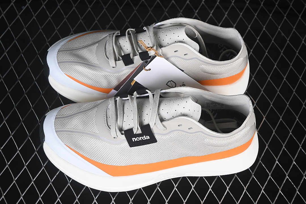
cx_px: 153
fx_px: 637
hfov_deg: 27.0
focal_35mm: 75
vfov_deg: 18.2
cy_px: 102
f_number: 7.1
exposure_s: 1/80
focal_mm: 50
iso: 160
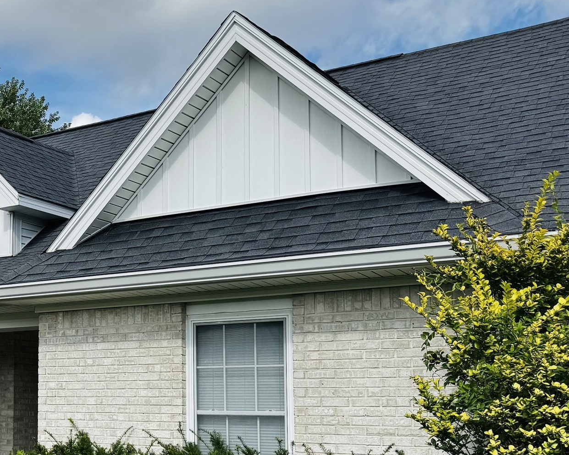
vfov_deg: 26.0
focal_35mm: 58
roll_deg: -1.2
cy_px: 321
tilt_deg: +5.6
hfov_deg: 29.4
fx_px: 977
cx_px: -51
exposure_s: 1/4950
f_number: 1.78
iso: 80
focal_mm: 6.76
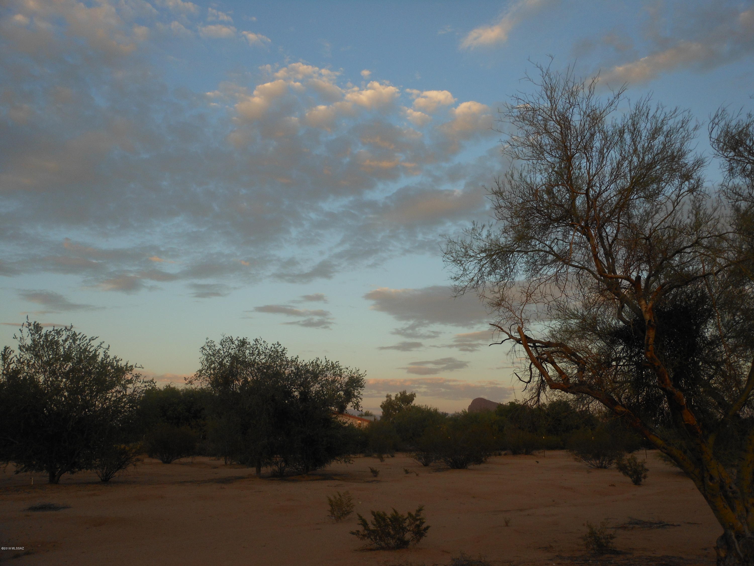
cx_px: 377
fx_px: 610
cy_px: 283
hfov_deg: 63.4
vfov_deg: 49.7
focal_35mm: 28
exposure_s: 1/160
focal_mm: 5
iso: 80
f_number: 3.7
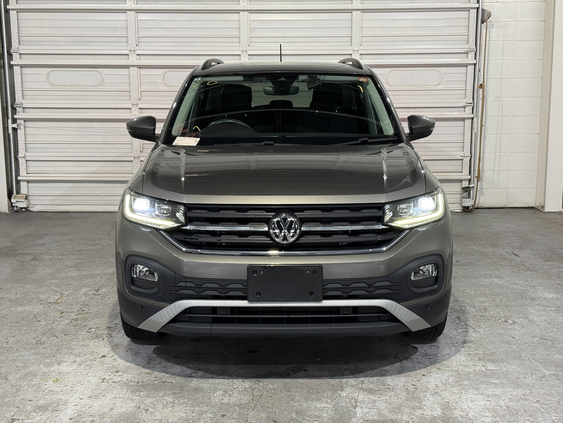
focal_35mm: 48
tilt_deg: -9.1
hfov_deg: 39.7
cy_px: 212
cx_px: 282
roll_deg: +0.3
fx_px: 781
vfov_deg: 30.3
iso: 125
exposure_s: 1/60
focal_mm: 6.76
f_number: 1.78
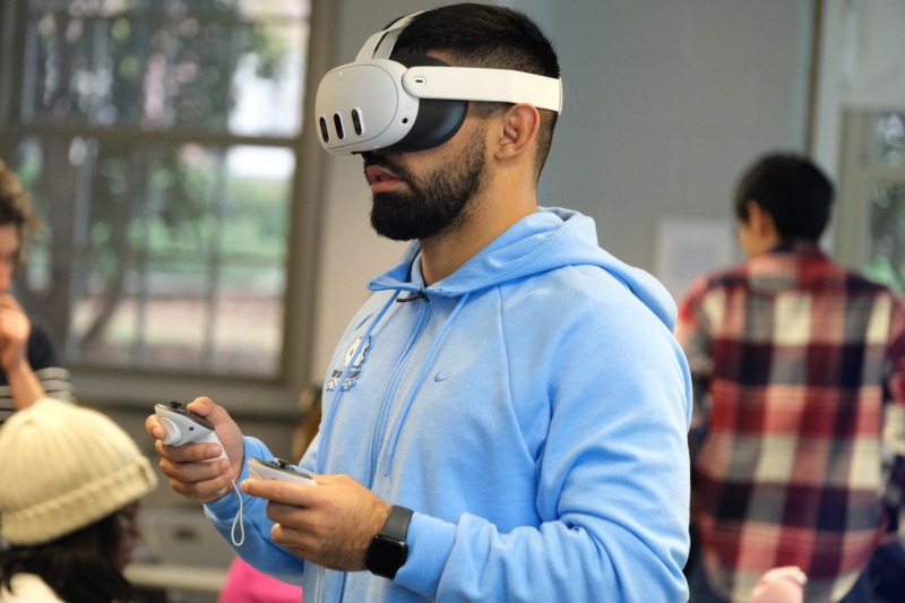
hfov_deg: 16.3
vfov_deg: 10.9
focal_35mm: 126
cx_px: 452
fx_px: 3167
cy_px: 302
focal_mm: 83.8
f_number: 2.8
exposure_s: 1/250
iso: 3200
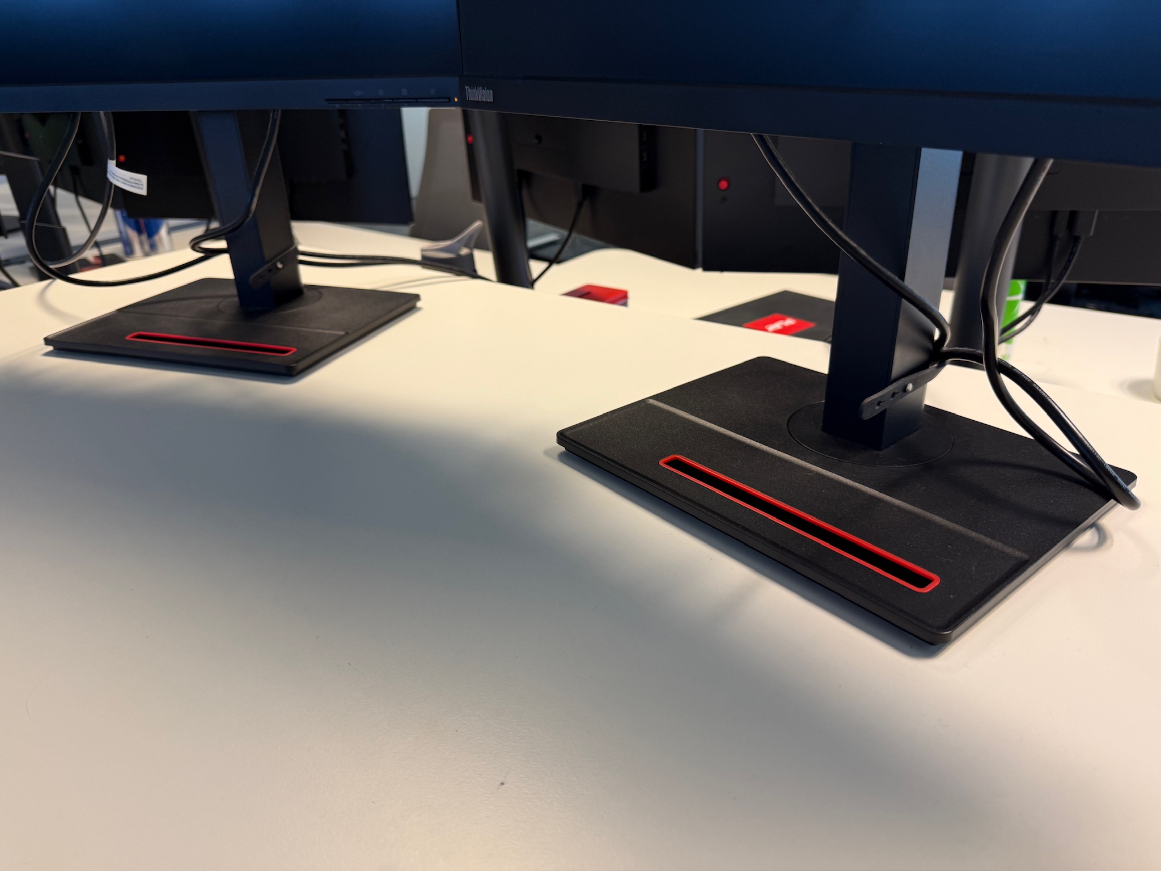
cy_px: 436
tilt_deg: -25.1
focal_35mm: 24
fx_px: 805
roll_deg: +1.6
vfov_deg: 56.8
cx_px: 580
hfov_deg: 71.6
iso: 100
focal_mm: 6.76
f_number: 1.78
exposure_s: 1/50
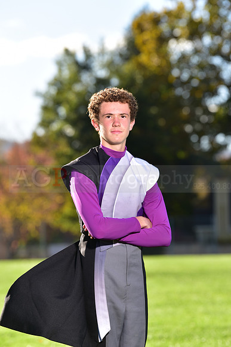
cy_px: 174
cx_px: 116
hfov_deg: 7.4
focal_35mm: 185
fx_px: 1779
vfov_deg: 11.1
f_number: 5
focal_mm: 185
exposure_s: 1/250
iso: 80
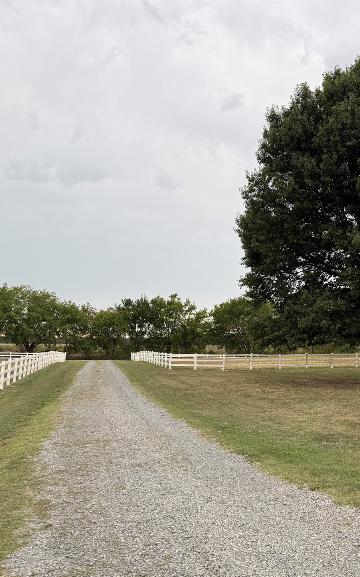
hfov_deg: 35.3
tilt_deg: +6.0
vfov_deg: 56.7
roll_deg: +0.6
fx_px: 534
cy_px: 289
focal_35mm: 34
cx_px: 316
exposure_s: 1/276
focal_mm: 6.76
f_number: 1.78
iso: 64
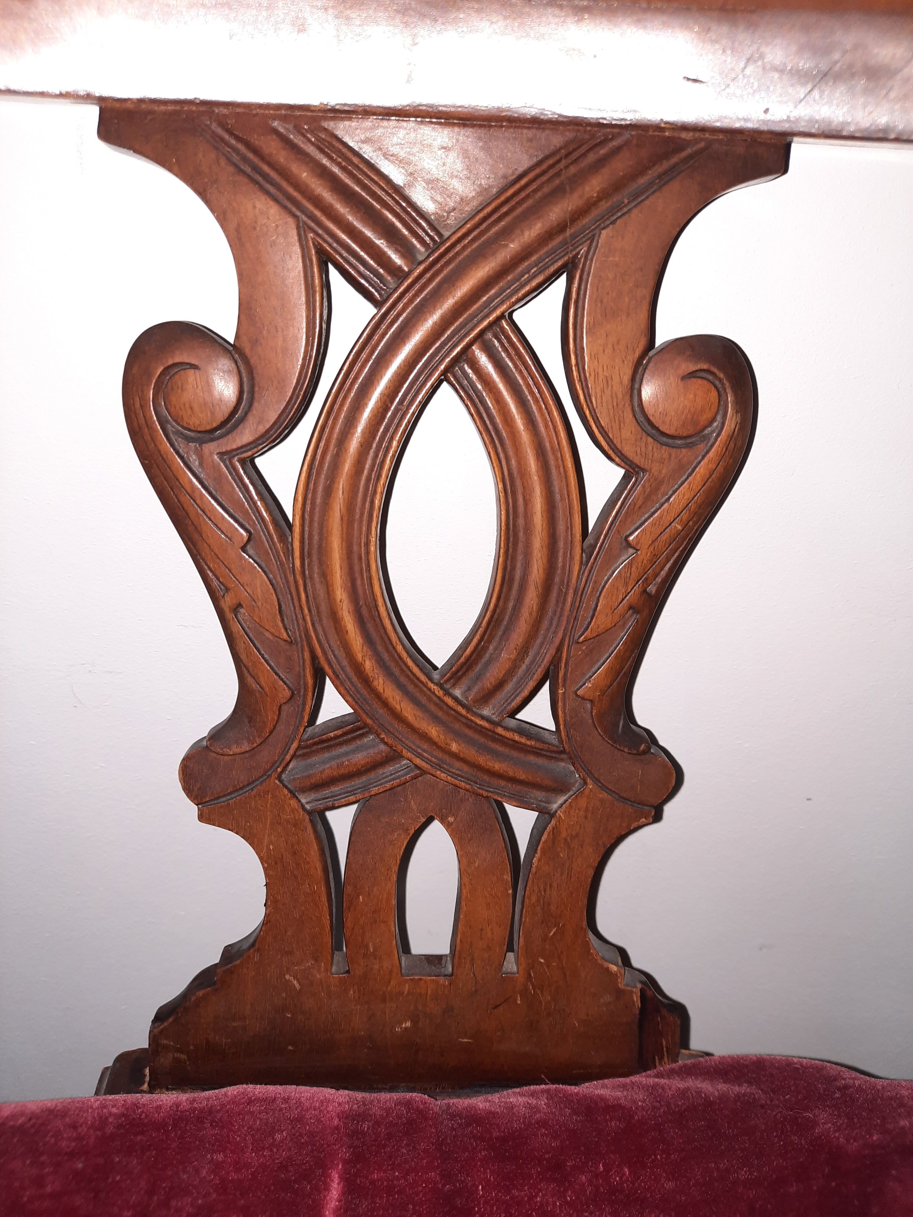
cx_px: 456
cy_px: 608
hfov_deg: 54.9
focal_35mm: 25
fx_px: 879
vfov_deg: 69.4
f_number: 2
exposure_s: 1/50
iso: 80
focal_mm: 4.6
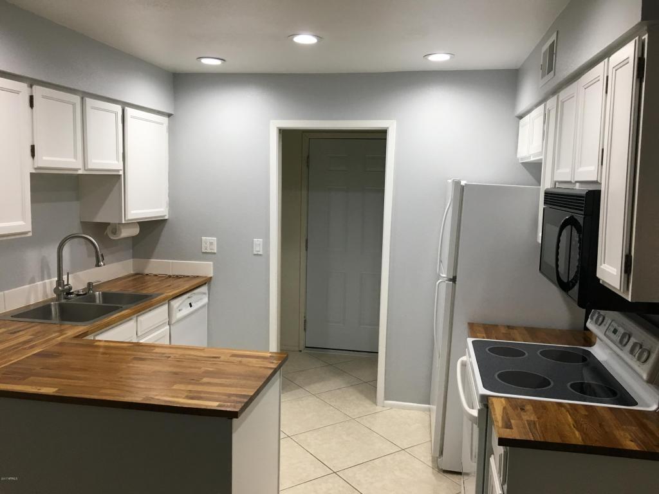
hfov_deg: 61.7
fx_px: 552
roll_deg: -1.3
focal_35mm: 29
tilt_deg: -7.6
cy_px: 247
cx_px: 330
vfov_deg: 48.2
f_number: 2.2
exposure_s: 1/30
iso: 40
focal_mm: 4.15
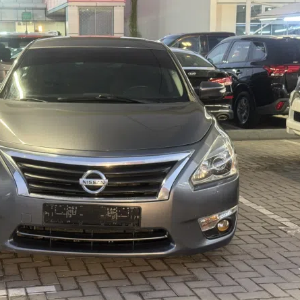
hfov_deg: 27.9
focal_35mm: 61
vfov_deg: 28.1
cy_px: 161
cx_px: 94
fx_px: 598
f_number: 1.78
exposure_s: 1/50
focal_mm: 6.76
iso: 200
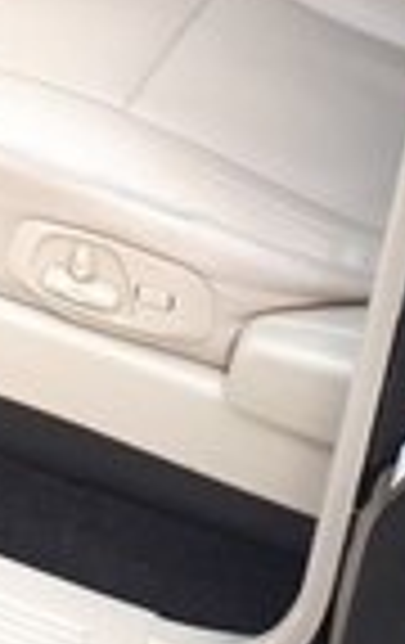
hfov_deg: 12.4
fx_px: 1740
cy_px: -284
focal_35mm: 99
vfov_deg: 18.8
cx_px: -274
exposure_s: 1/100
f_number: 1.9
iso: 50
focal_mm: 3.6
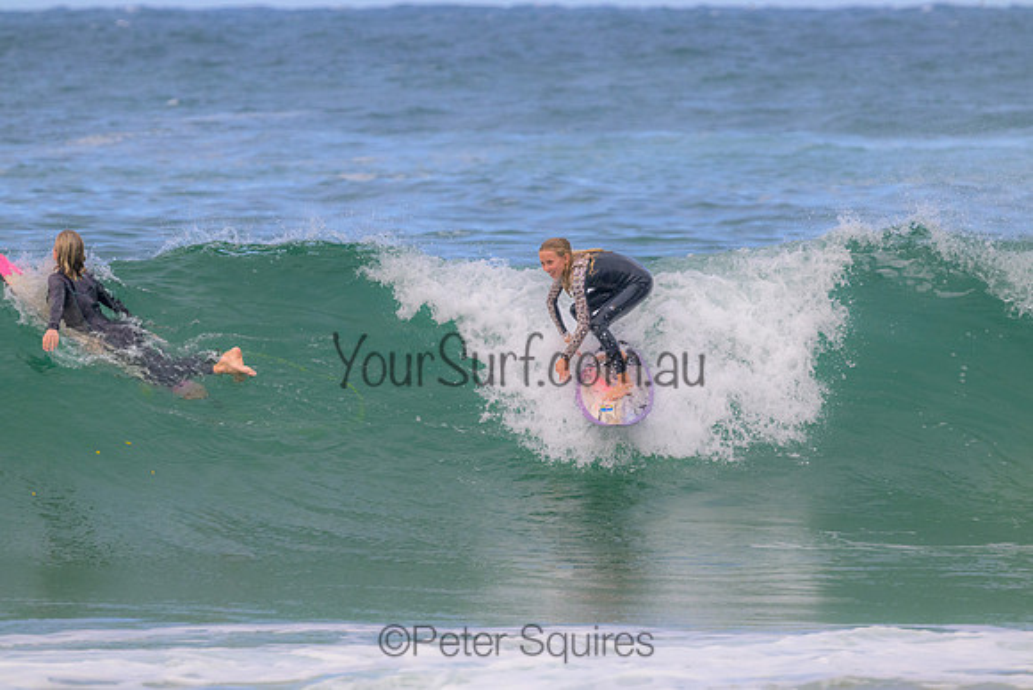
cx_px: 516
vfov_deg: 2.6
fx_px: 15211
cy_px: 345
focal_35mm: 530
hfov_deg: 3.9
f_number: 11
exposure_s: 1/1250
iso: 1800
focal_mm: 530
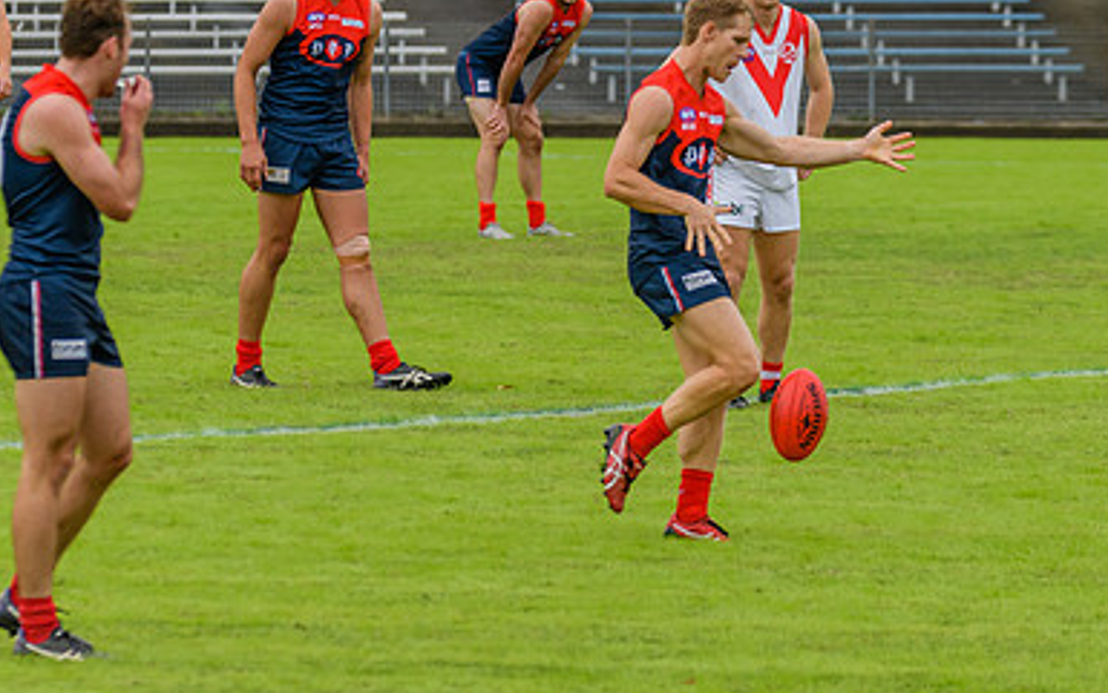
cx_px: 779
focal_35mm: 426
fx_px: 12869
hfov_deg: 4.9
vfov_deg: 3.1
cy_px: 192
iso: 800
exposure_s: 1/2000
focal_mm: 220
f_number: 6.3
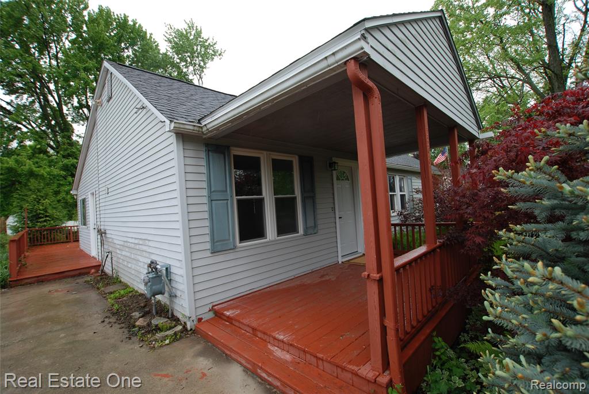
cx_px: 294
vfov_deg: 77.5
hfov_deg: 100.3
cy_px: 197
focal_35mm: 15
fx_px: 246
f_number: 5.6
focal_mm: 10
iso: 160
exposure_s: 1/125
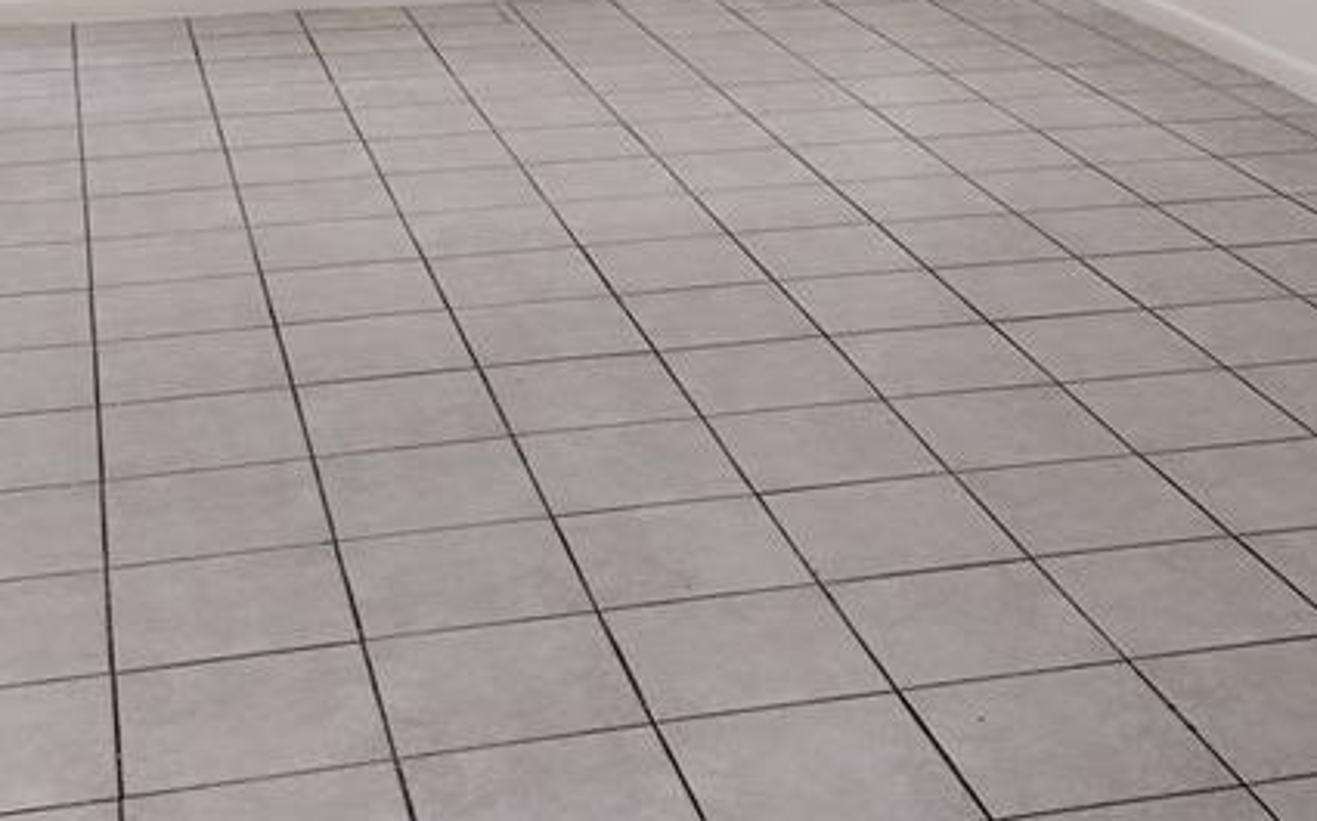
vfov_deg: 18.3
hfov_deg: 29.8
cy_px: -43
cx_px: 741
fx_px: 2475
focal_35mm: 69
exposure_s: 1/40
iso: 309
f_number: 1.7
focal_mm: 4.71
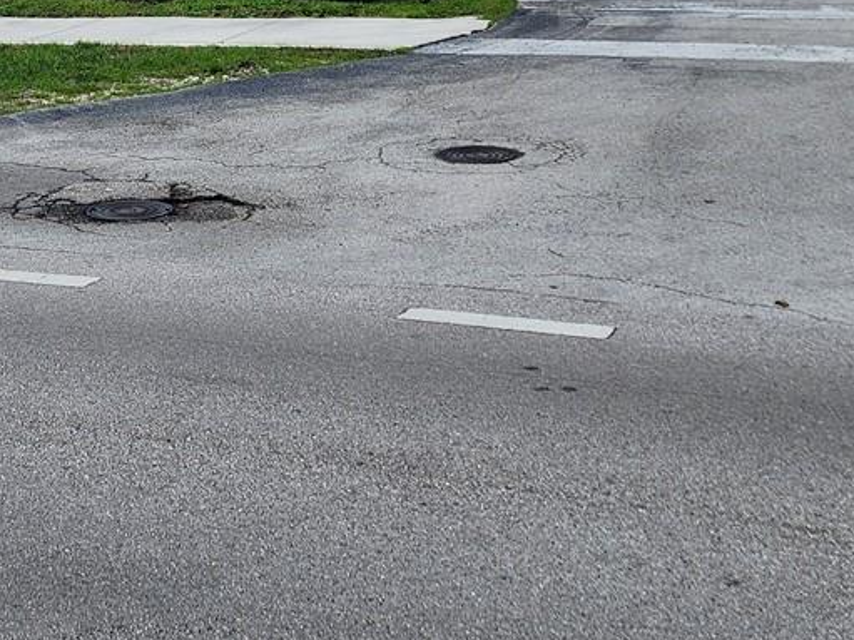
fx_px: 1776
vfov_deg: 18.8
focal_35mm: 72
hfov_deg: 26.5
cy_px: -209
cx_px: 174
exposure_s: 1/876
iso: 12
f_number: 1.8
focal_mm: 6.4
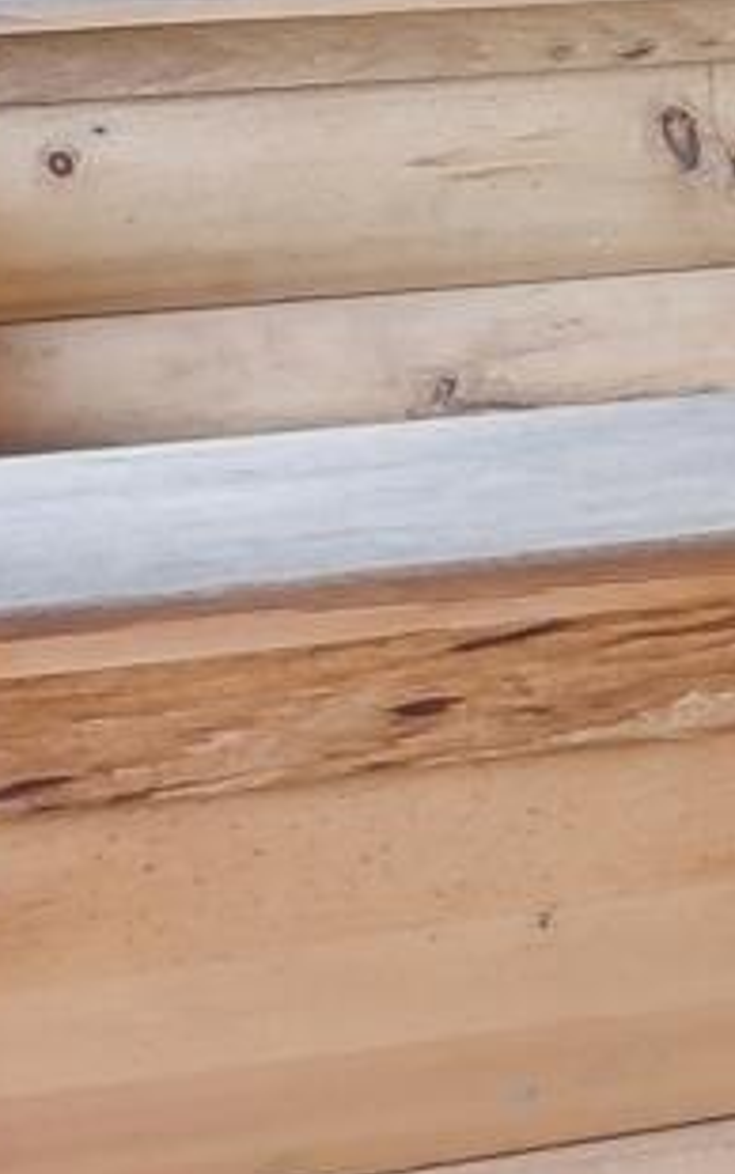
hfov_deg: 6.0
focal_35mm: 148
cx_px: 3633
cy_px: -530
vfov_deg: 13.4
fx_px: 4739
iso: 200
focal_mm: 15
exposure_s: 1/2.5
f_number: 11
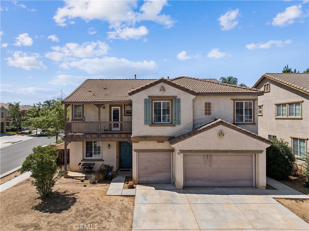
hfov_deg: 71.6
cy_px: 116
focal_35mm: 24
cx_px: 154
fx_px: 214
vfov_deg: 56.7
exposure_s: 1/100
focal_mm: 12.3
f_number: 2.8
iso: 100
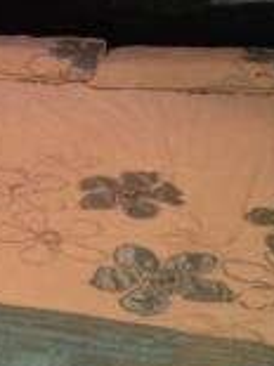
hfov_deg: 15.4
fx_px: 983
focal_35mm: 93
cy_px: 48
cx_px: -45
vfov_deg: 20.7
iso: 250
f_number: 2.4
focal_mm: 4.12
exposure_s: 1/20
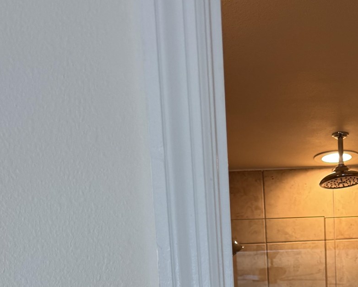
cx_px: 275
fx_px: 731
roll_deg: +0.1
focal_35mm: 69
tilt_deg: -10.3
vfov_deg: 18.1
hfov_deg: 27.1
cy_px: 501
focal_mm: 6.76
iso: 80
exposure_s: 1/120
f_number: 1.78
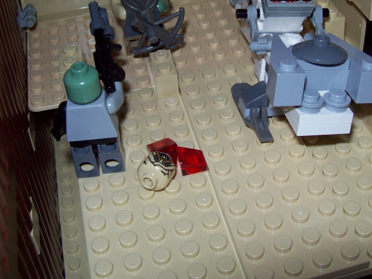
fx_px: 591
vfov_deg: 26.3
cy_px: 79
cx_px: 205
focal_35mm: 55
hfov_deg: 34.9
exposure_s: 1/64
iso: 80
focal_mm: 6
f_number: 2.7
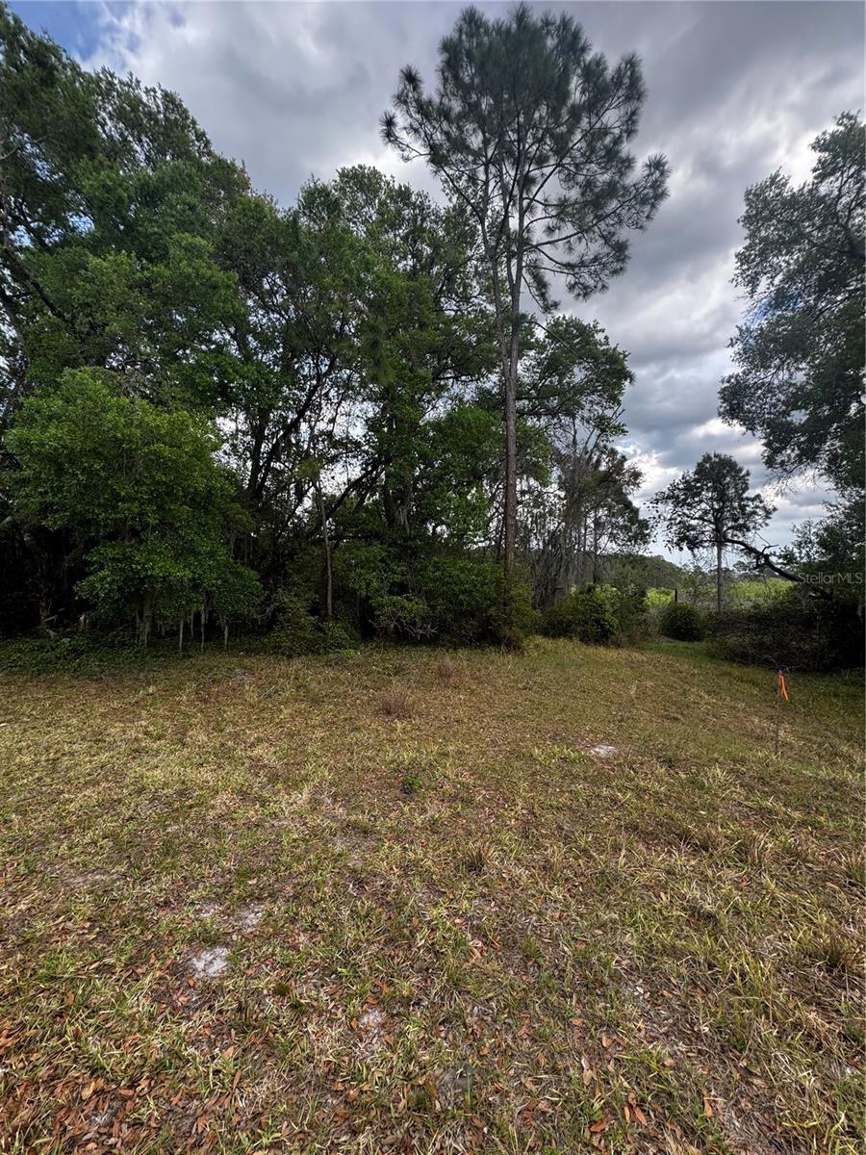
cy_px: 578
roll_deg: +0.7
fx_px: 467
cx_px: 433
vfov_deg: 102.1
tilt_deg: +0.9
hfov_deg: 85.7
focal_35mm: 14
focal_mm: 2.22
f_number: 2.2
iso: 40
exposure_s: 1/261
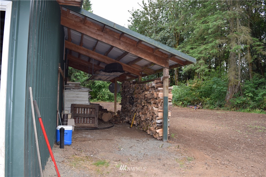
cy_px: 88
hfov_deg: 67.4
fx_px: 199
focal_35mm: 27
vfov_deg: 47.9
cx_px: 133
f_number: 5.6
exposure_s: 1/125
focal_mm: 18
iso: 180
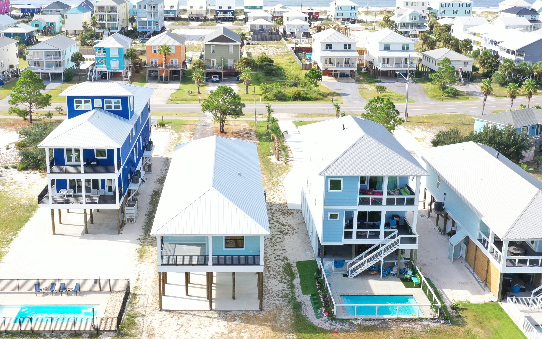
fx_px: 650
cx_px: 233
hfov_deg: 45.2
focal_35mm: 44
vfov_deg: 29.2
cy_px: 164
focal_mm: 10.26
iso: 100
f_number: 5
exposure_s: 1/240
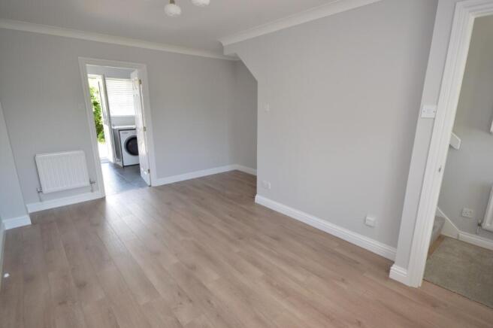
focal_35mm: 18
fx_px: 246
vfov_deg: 67.3
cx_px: 246
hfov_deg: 90.1
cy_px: 164
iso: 800
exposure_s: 1/40
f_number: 9
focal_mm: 12
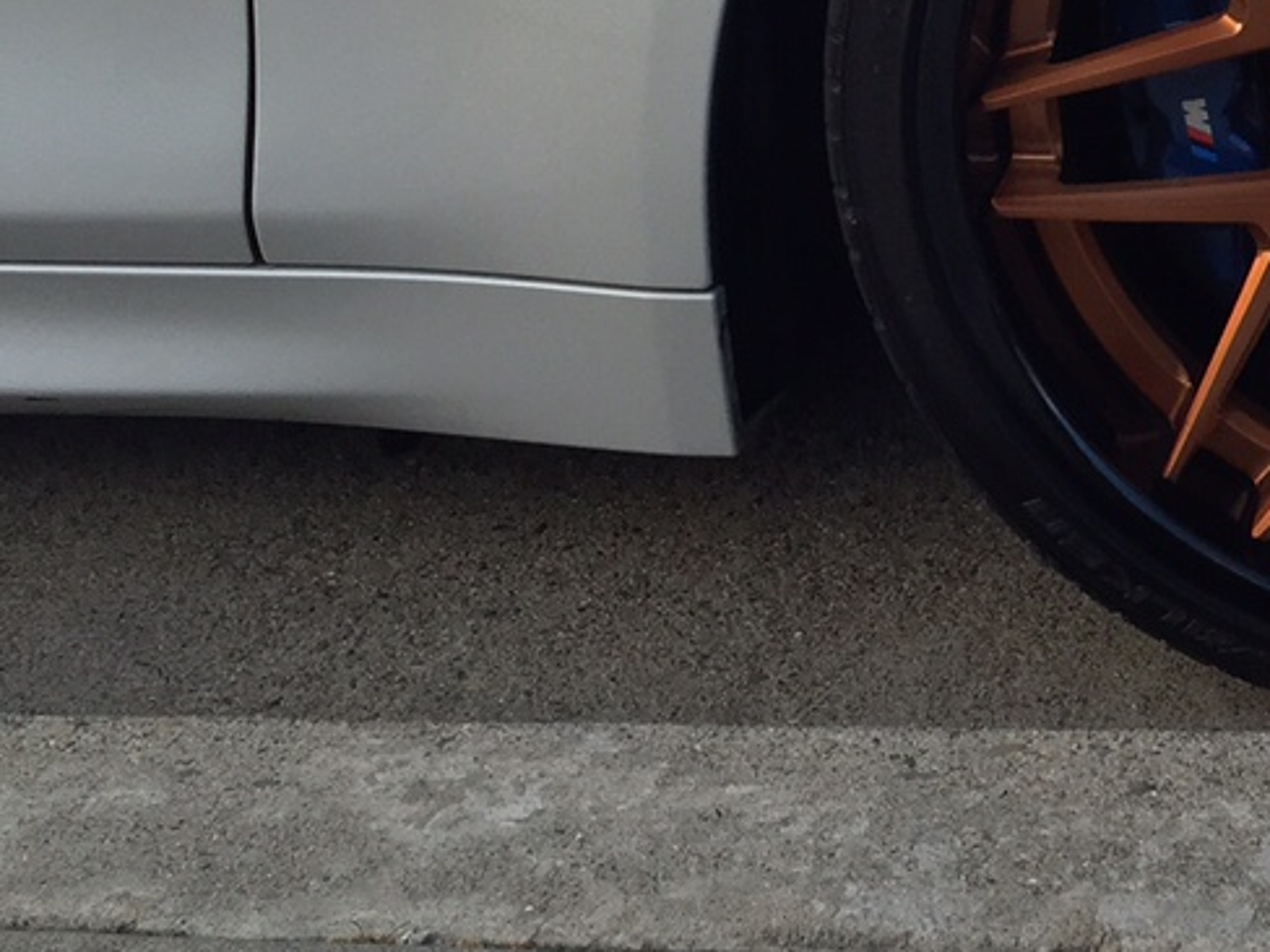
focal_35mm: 76
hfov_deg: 23.8
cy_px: -224
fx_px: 2788
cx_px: 1437
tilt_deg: -13.0
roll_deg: -0.2
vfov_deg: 18.3
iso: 32
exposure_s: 1/412
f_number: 2.2
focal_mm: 4.15
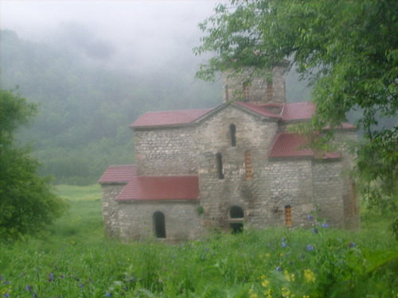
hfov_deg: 36.8
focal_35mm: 52
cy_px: 149
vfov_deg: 28.0
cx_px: 199
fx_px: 598
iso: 80
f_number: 3.3
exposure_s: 1/180
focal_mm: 8.7
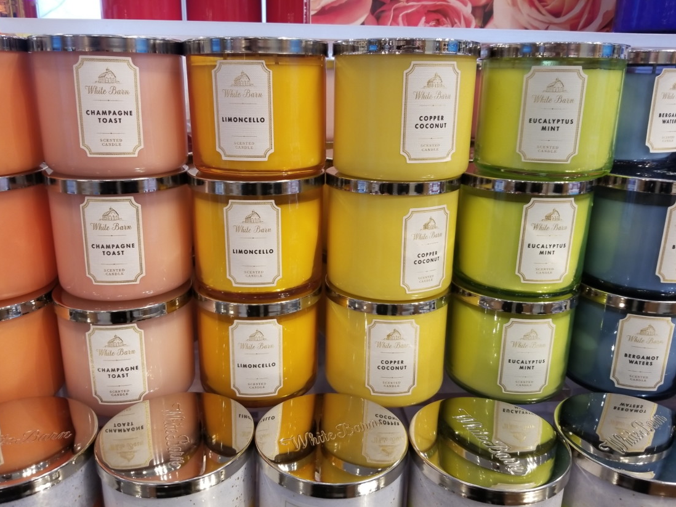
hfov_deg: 65.3
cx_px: 326
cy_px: 263
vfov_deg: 51.3
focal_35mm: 27
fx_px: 527
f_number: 1.7
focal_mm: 4.3
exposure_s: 1/120
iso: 100
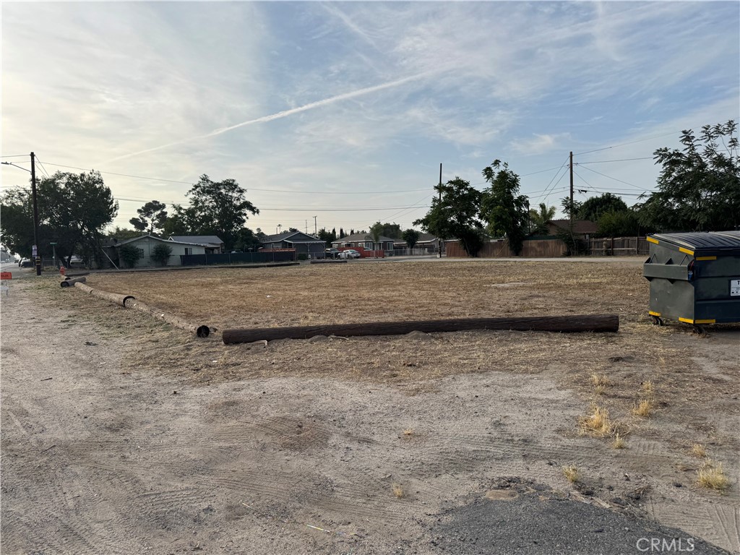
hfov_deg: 71.6
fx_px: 513
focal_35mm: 24
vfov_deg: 56.8
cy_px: 278
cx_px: 370
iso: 80
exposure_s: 1/4049
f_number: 1.78
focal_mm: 6.76
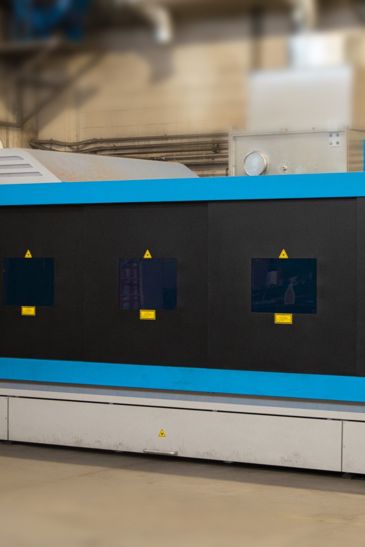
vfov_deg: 22.4
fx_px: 1384
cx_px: 169
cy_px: 274
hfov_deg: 15.0
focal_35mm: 91
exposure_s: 1/25
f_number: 5
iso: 800
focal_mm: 40
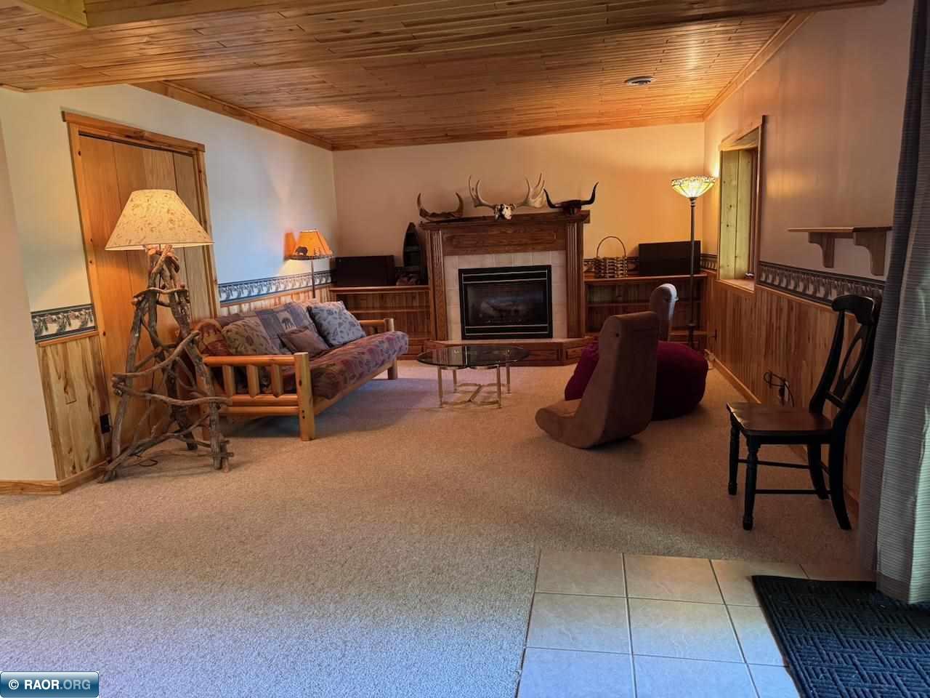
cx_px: 465
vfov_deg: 56.8
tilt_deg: -10.4
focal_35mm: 24
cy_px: 349
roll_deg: +2.8
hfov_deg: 71.6
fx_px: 645
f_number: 1.78
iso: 500
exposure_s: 1/60
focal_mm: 6.76
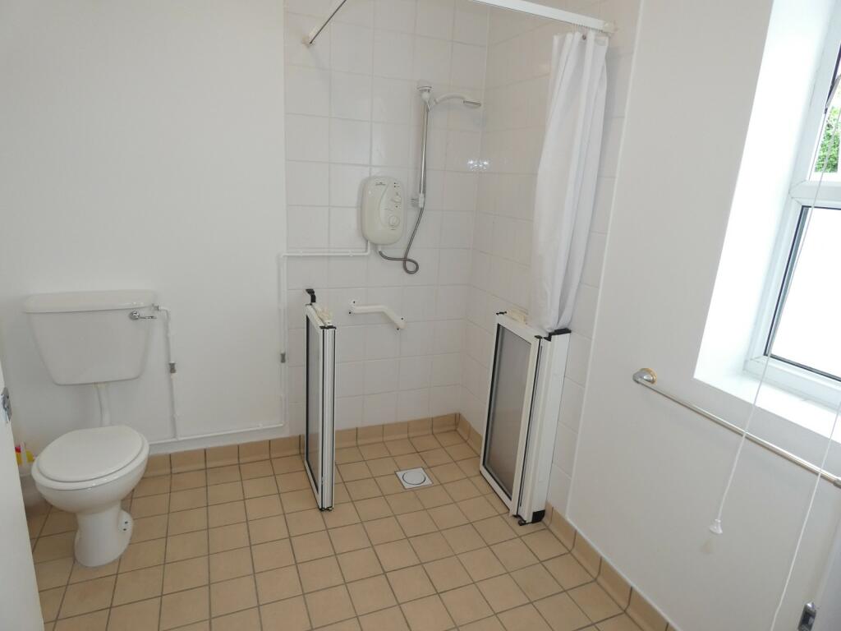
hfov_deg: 81.7
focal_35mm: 20
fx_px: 486
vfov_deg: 66.0
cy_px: 316
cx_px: 420
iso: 160
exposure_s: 1/60
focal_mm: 3.6
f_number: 2.8
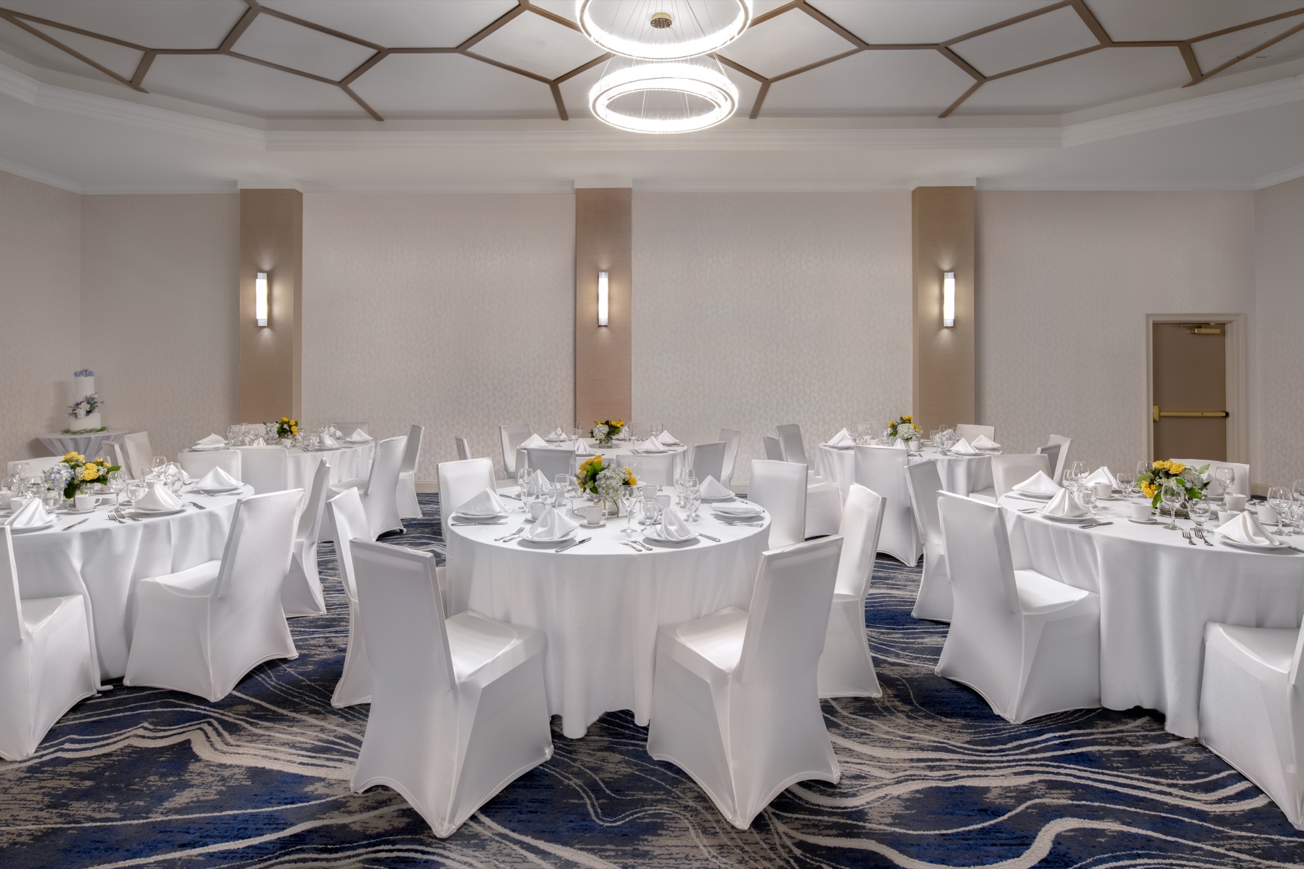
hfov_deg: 93.3
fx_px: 616
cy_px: 434
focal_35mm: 17
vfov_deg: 70.4
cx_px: 652
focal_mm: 17
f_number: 11
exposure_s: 1/8
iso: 400
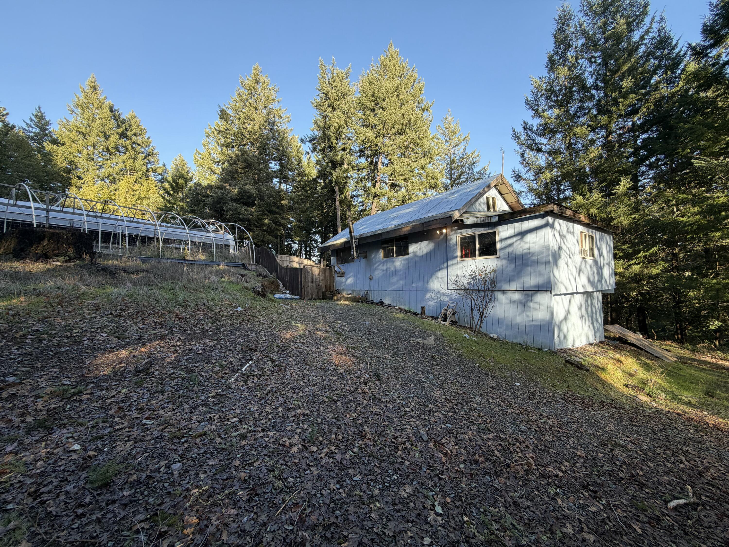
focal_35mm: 14
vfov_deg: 85.7
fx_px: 295
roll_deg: +2.1
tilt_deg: +1.6
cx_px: 364
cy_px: 274
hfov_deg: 102.1
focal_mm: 2.22
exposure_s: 1/215
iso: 40
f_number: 2.2
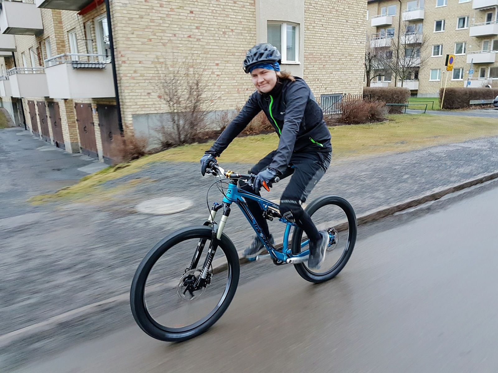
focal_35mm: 26
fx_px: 374
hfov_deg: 67.3
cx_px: 249
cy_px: 186
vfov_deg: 53.1
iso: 200
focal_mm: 4.2
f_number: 1.7
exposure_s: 1/100
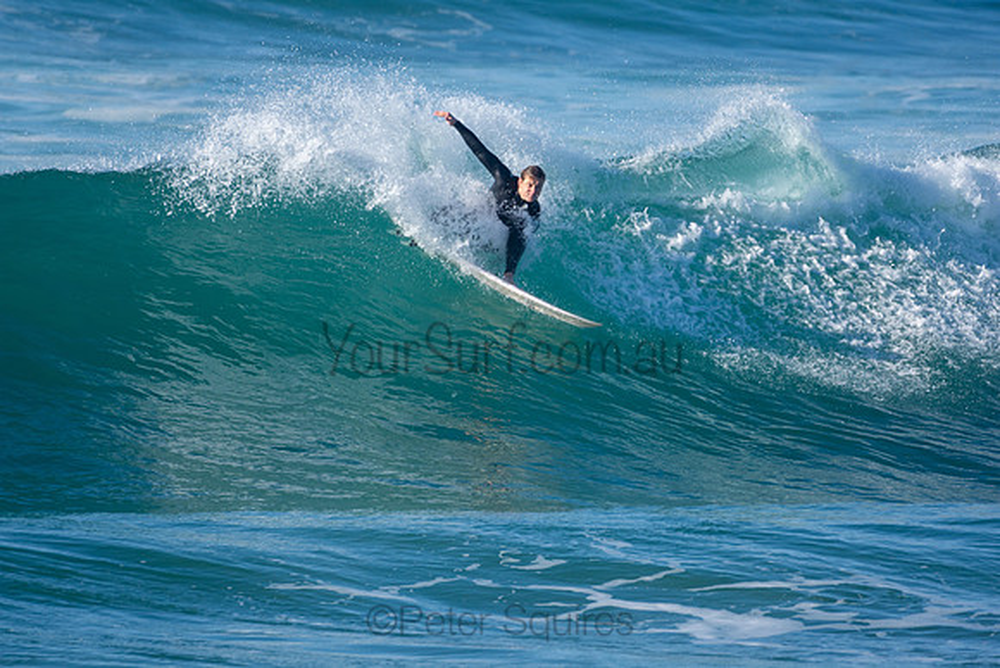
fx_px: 20837
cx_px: 500
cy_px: 334
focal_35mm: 750
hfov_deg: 2.7
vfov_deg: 1.8
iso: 200
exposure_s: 1/1000
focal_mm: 500
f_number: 5.6
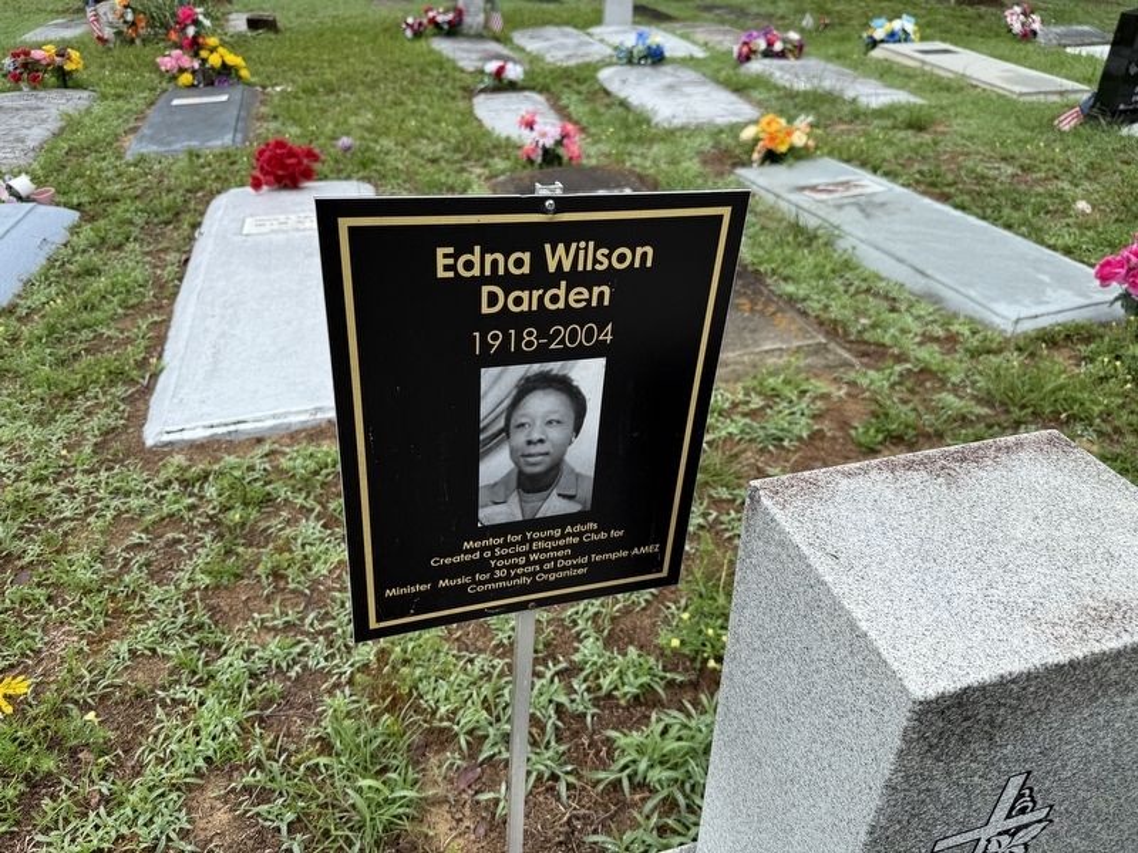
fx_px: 789
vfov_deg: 56.8
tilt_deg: -33.8
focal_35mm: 24
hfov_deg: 71.6
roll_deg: -0.6
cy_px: 426
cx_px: 569
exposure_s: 1/1522
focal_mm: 6.76
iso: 80
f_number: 1.78
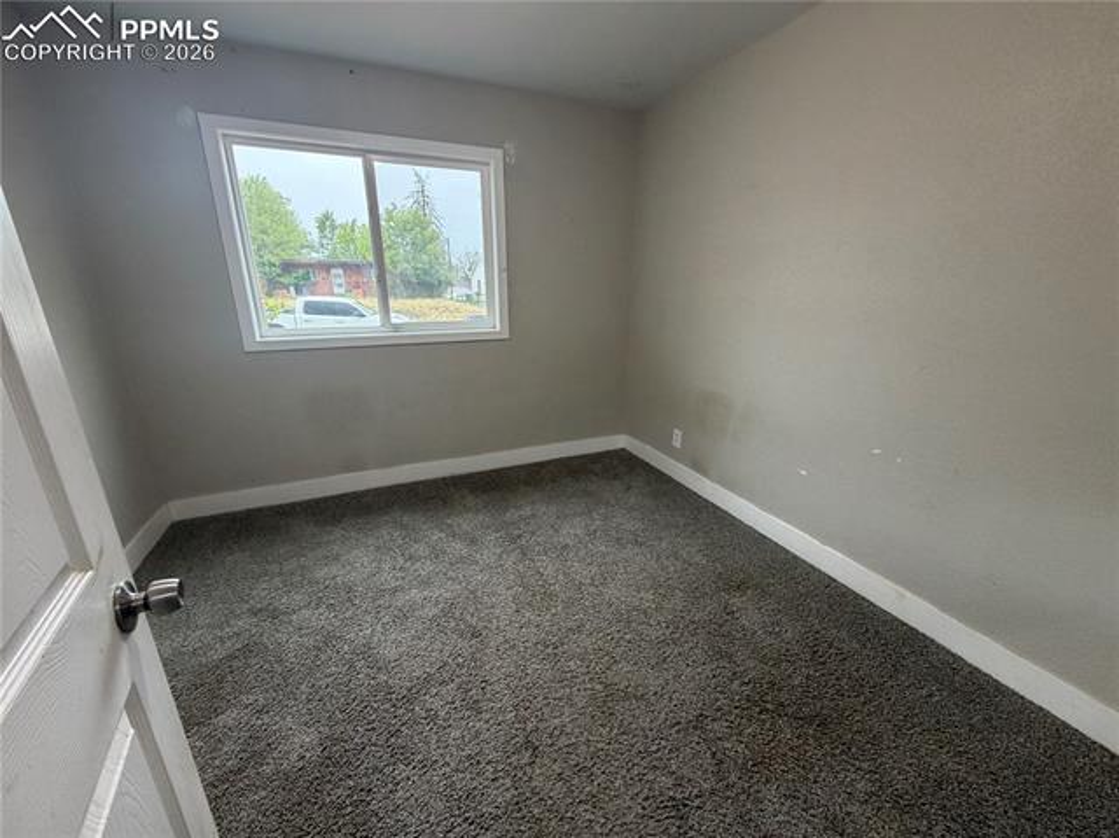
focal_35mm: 14
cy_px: 419
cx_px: 560
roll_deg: +0.8
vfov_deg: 85.6
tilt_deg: -17.6
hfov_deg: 102.1
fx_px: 452
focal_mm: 2.22
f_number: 2.2
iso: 200
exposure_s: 1/60
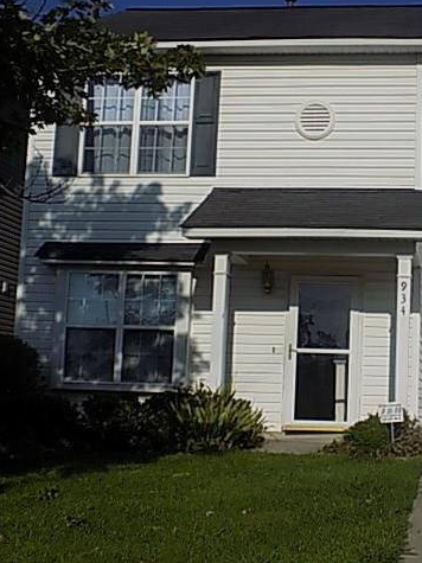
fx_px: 1008
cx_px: 367
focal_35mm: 62
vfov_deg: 31.2
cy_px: 280
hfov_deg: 23.1
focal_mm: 8.1
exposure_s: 1/250
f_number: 11.8
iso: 80
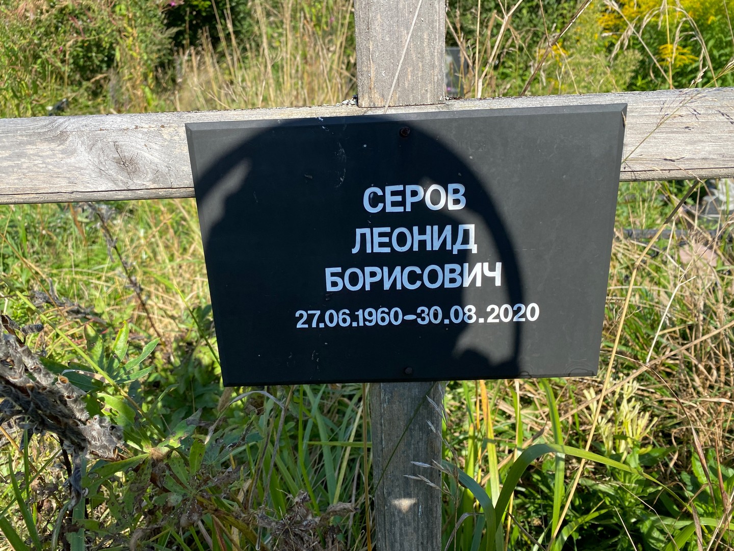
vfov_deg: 53.1
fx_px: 551
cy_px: 276
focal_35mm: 26
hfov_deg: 67.3
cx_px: 367
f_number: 1.8
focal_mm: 4.25
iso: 32
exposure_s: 1/1362
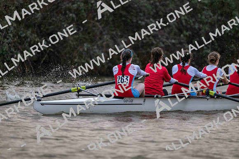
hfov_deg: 5.2
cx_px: 120
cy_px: 80
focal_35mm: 400
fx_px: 2656
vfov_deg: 3.4
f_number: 4.5
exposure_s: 1/1600
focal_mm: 400
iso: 5600
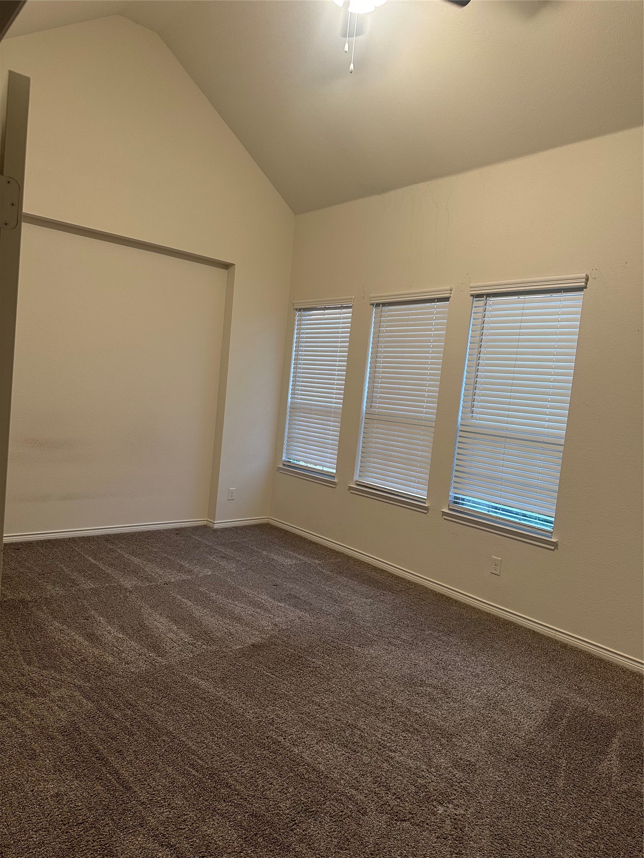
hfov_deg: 56.8
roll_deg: -6.4
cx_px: 322
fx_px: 595
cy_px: 429
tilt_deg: -2.9
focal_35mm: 24
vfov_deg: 71.6
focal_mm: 6.86
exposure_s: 1/60
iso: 160
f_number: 1.78
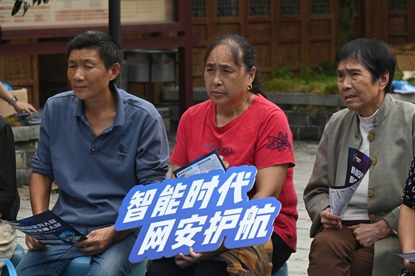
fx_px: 1624
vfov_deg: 9.7
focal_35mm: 141
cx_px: 171
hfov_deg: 14.6
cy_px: 169
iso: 100
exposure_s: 1/160
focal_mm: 105
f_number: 8
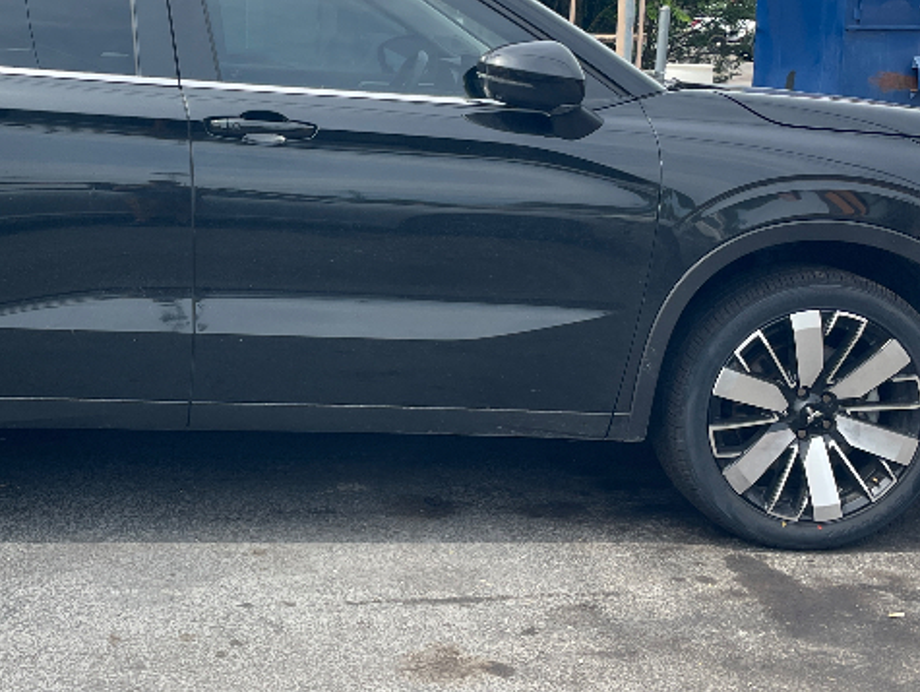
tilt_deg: -8.8
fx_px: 1489
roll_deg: -0.1
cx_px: 225
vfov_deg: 26.0
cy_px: 236
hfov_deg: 33.6
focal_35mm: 56
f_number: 1.6
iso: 32
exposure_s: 1/1304
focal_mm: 4.2
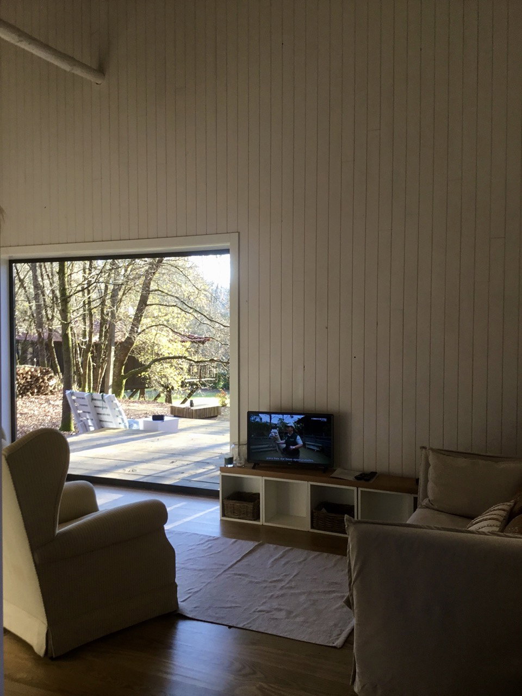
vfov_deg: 58.4
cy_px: 348
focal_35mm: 31
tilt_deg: -3.1
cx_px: 261
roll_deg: +0.1
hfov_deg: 45.4
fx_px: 623
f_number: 2.4
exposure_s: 1/50
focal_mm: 3.3
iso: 25
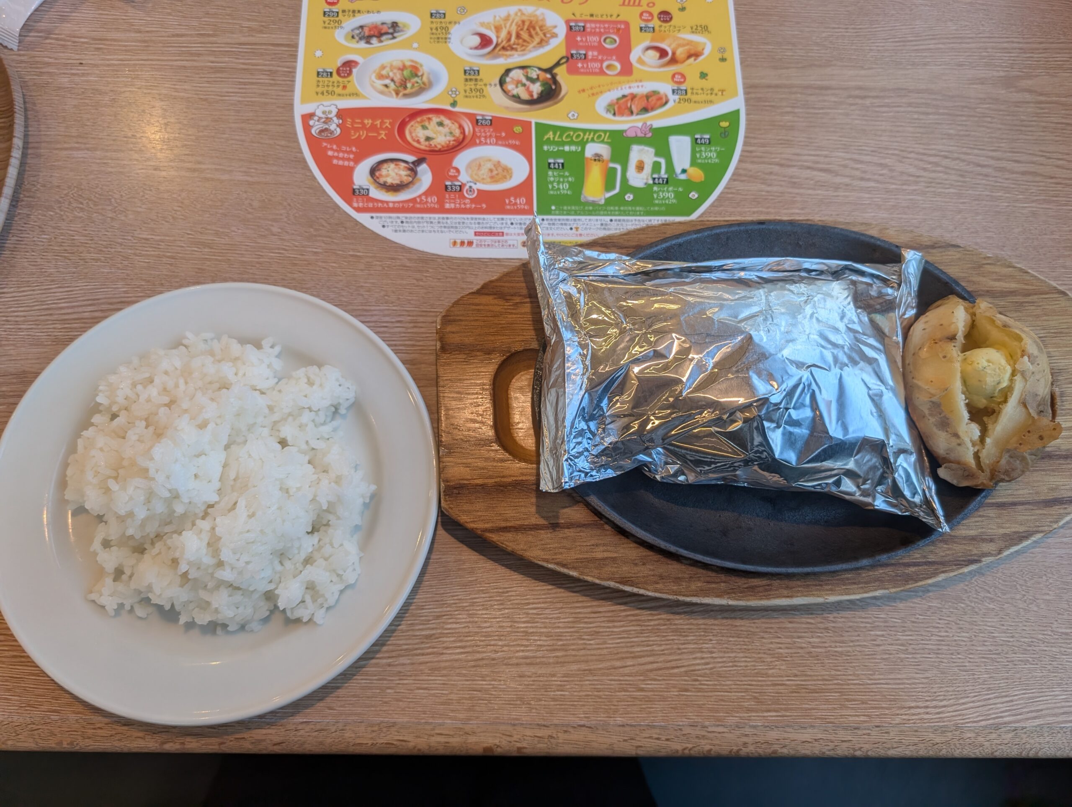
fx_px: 744
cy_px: 404
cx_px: 536
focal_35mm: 24
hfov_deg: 71.5
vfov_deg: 56.9
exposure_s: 1/67.9
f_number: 1.68
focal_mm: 6.9
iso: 74
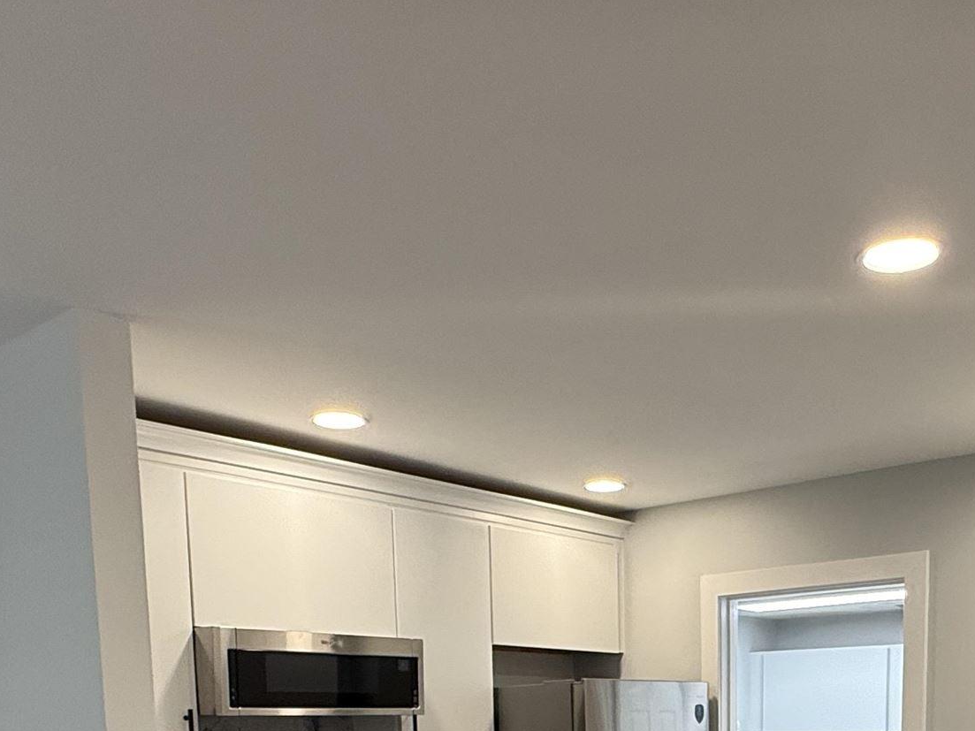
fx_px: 1098
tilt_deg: -6.8
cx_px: 646
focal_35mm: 39
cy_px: 861
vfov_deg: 31.3
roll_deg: +0.4
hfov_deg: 47.1
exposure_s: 1/120
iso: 160
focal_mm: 2.22
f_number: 2.2
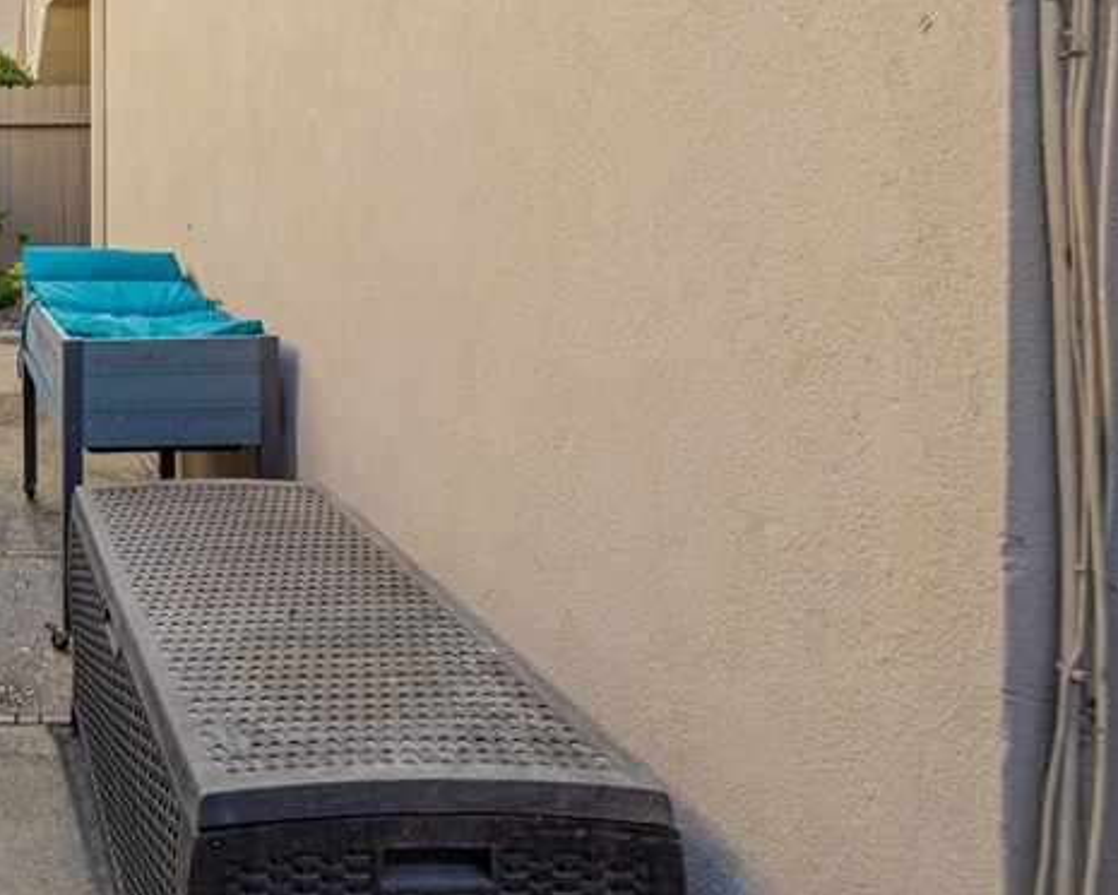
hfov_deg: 44.3
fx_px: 1026
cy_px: 160
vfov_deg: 44.5
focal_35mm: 31
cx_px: -101
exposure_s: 1/6400
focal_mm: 10
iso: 400
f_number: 8
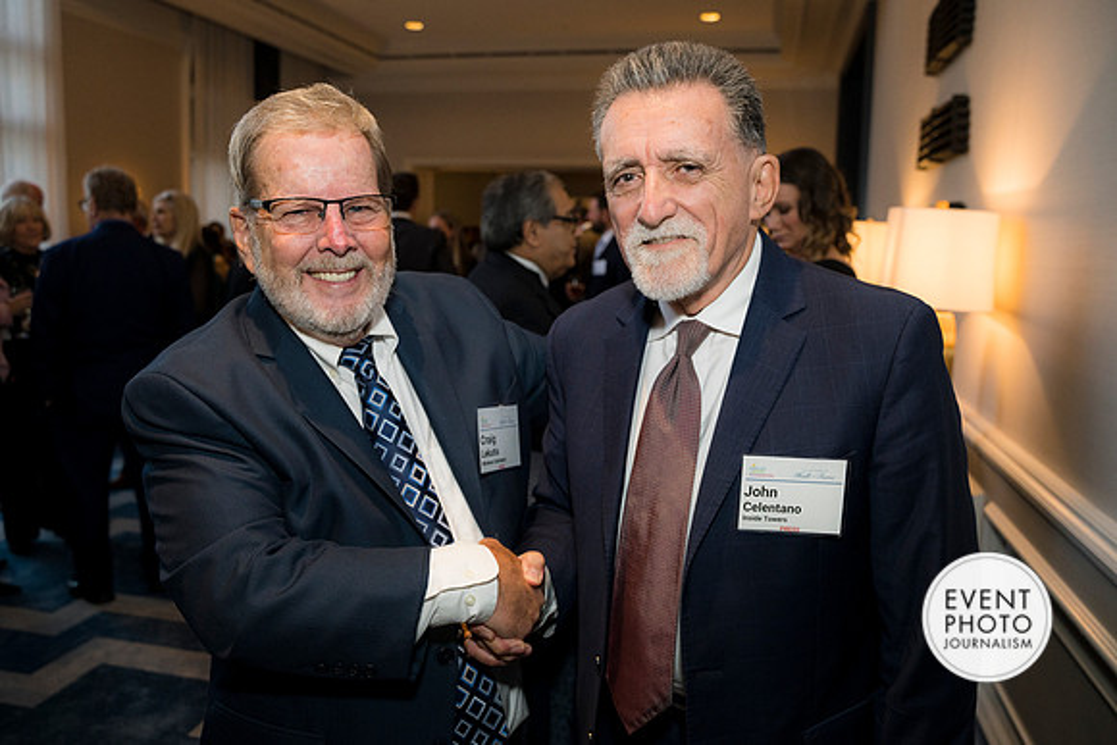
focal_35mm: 28
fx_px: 869
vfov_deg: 46.4
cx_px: 558
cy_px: 372
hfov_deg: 65.5
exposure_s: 1/125
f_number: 4
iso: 800
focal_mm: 28
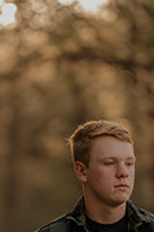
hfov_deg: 6.0
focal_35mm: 227
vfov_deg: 9.0
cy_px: 243
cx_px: 81
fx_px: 1462
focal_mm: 85
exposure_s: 1/1000
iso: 250
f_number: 1.4
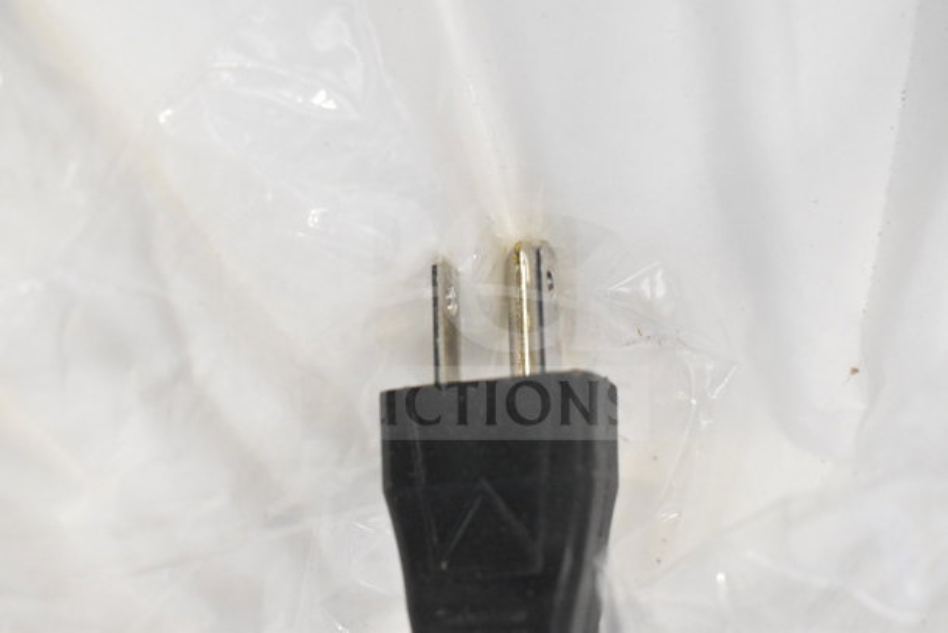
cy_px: 316
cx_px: 474
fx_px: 1896
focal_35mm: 72
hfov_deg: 28.1
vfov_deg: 18.9
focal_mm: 48
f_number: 5.3
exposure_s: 1/80
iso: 5600
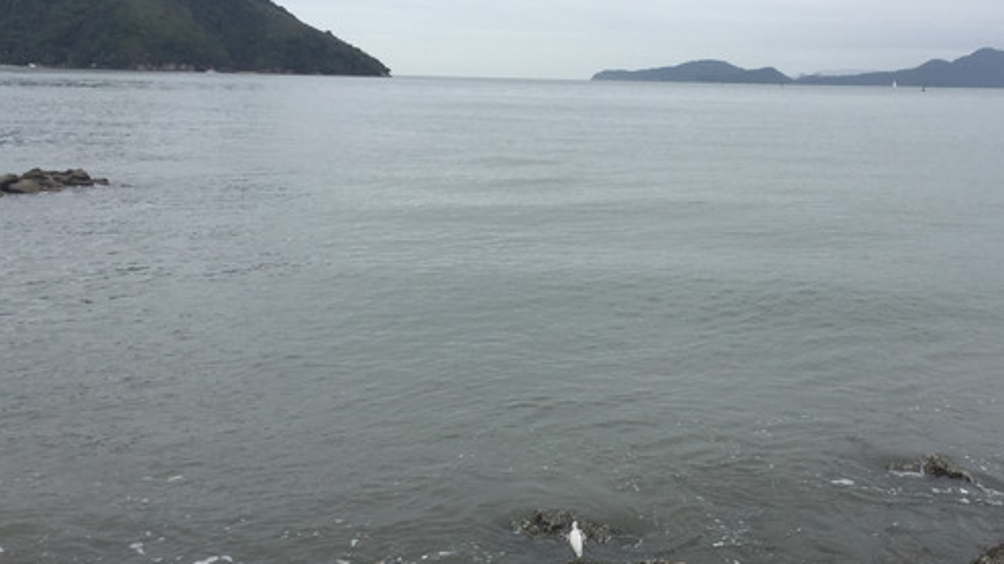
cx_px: 623
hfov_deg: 49.0
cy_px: 295
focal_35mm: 41
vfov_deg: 29.0
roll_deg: -1.5
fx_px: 1091
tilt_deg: -11.4
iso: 32
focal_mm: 4.15
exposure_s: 1/1199
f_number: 2.2
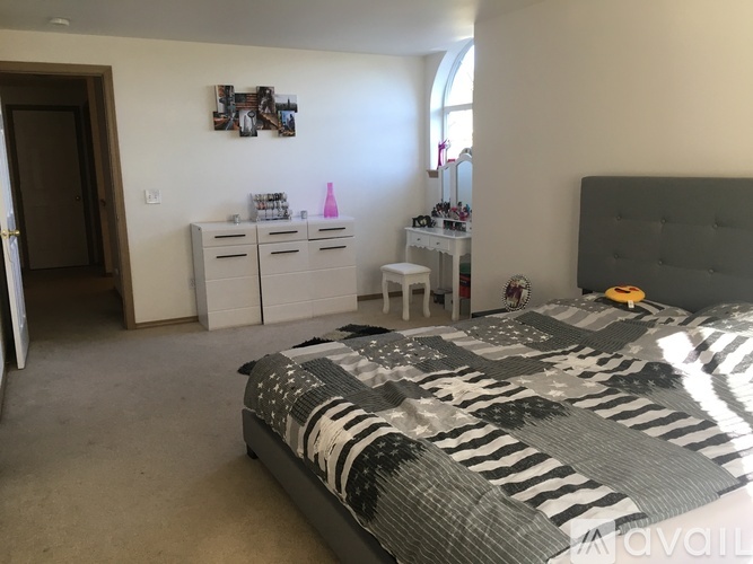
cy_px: 282
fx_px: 631
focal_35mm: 29
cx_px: 376
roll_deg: +0.7
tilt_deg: -10.7
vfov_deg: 48.2
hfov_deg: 61.7
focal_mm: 4.15
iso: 40
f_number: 2.2
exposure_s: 1/30
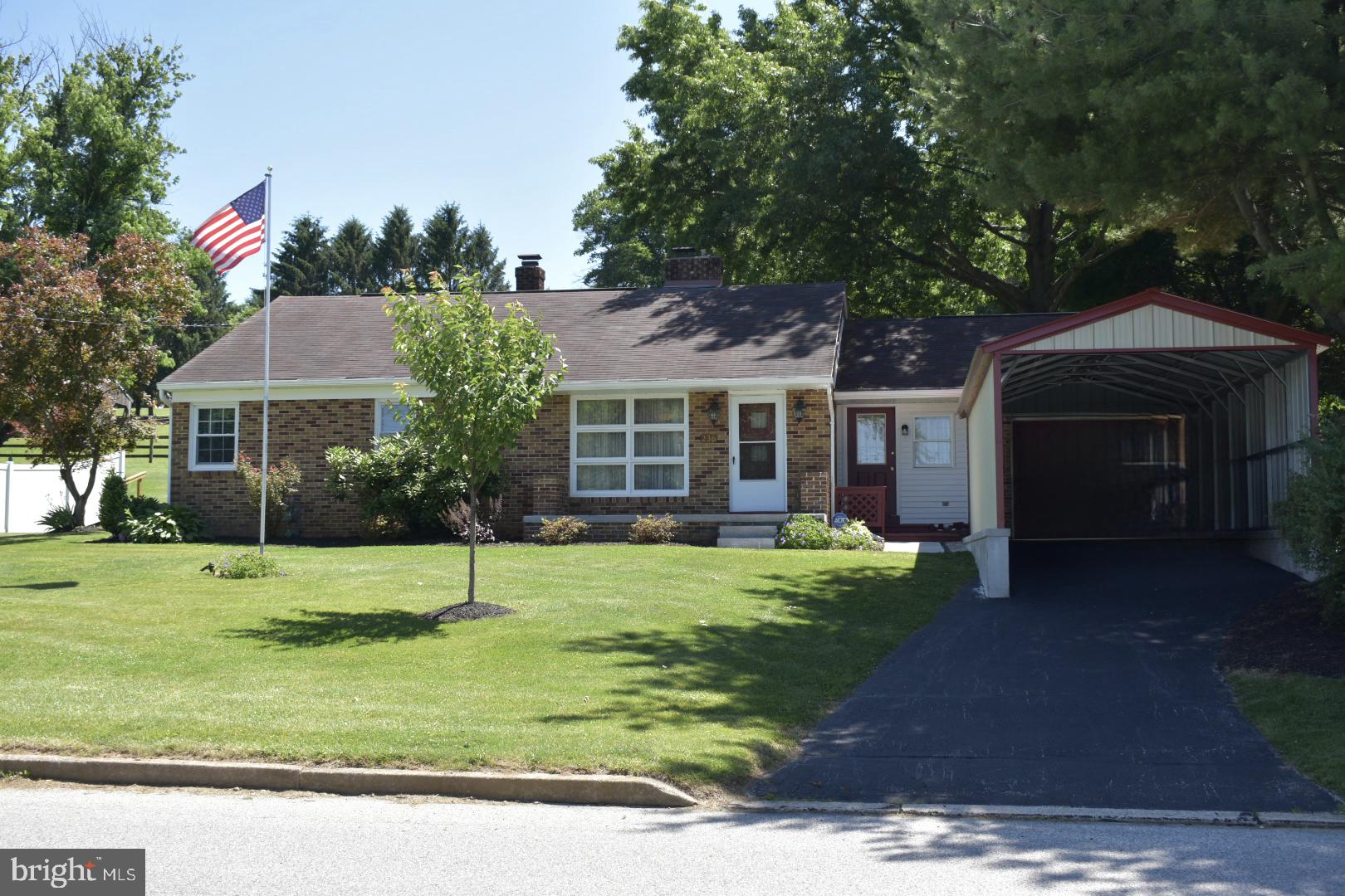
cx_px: 672
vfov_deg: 35.5
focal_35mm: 38
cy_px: 448
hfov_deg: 51.3
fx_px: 1401
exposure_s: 1/200
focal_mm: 25
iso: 100
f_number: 5.6
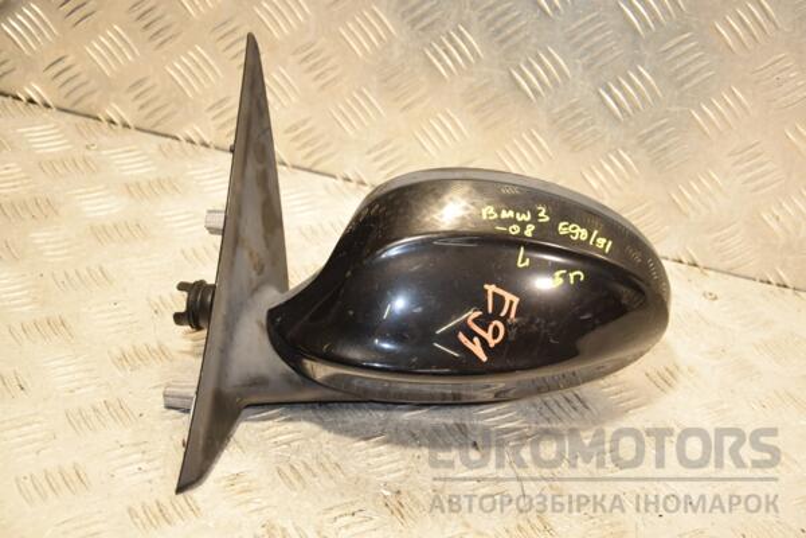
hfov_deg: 27.0
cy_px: 269
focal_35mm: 75
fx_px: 1679
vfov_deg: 18.2
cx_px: 403
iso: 800
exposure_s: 1/125
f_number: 5
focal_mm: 50
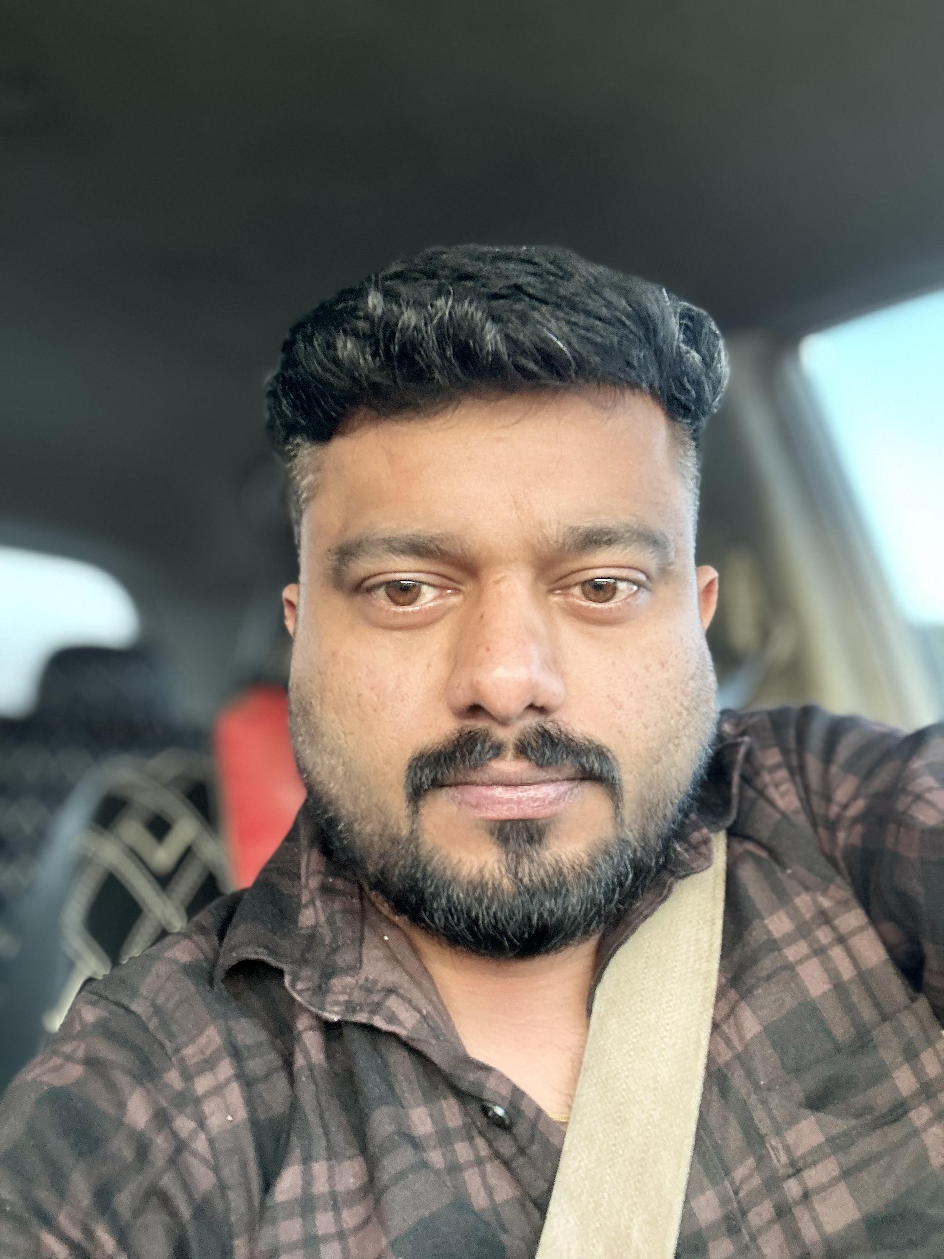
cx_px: 472
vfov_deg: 60.0
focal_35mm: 30
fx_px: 1091
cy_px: 630
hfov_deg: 46.8
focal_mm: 2.69
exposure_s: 1/60
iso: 160
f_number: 1.9
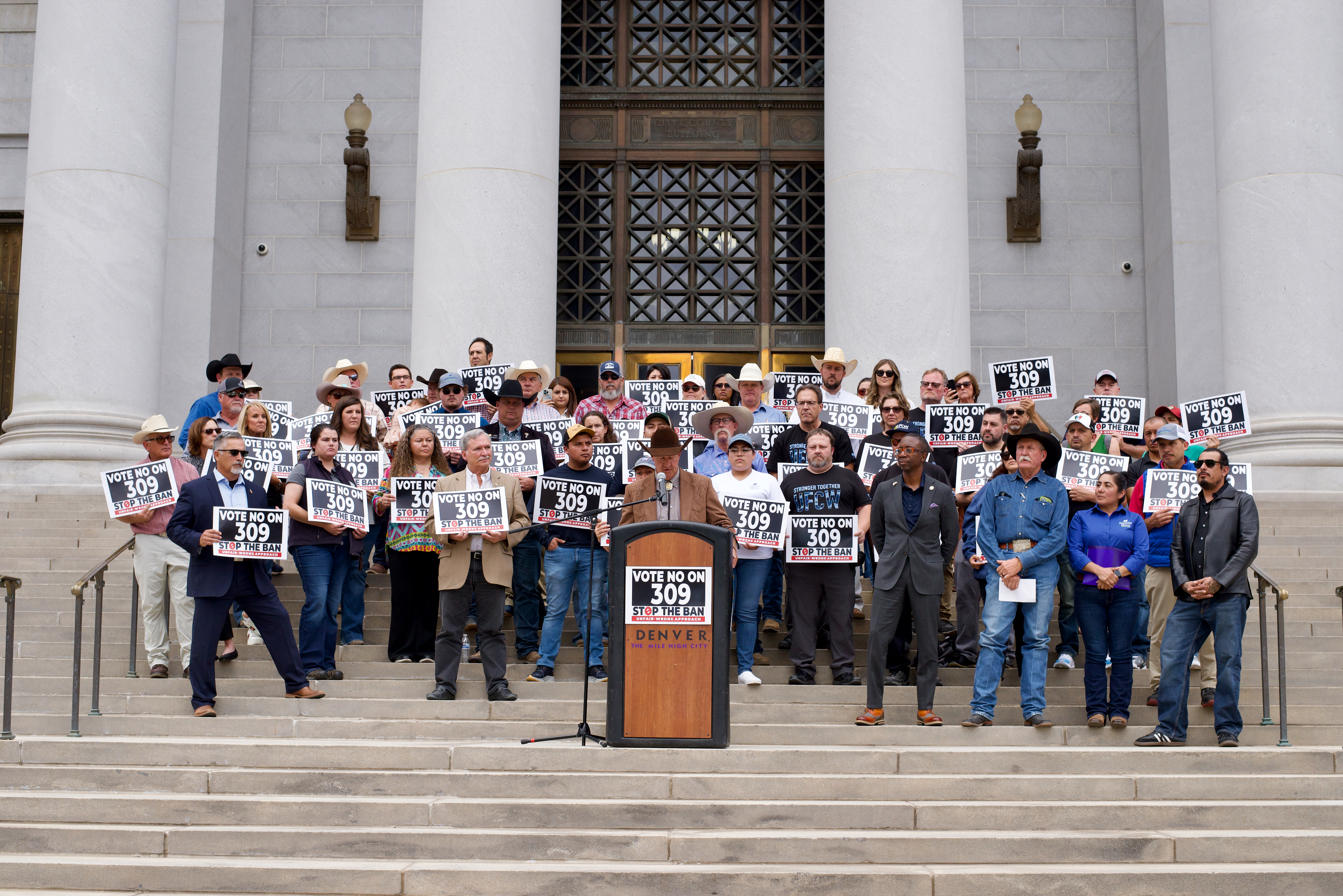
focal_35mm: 50
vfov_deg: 27.0
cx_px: 672
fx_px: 1866
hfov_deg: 39.6
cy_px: 448
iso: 800
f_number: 8
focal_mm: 50
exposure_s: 1/640
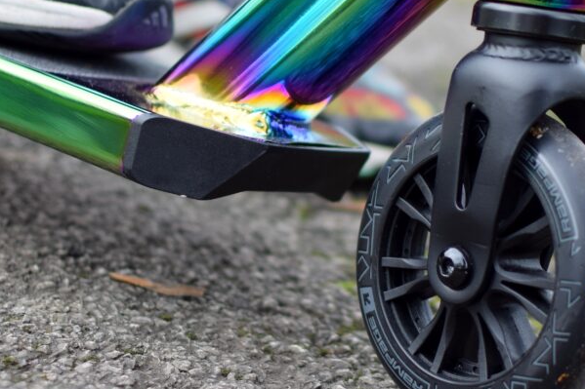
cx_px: 405
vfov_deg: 10.9
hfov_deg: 16.2
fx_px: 2050
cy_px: 146
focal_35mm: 126
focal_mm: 35
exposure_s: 1/320
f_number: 1.8
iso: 100
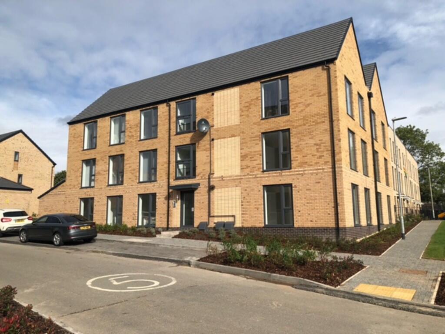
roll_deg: +0.6
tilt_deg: +8.7
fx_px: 360
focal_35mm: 28
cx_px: 222
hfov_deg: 63.4
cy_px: 167
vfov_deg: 49.7
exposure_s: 1/2315
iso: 20
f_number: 1.8
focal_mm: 3.99
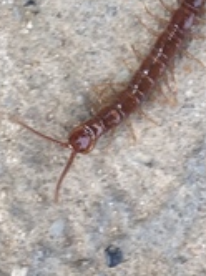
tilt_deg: -85.0
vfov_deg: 17.0
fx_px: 891
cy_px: -27
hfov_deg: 12.7
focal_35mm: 112
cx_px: 284
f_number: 2.2
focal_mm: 4.15
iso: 25
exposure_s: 1/227
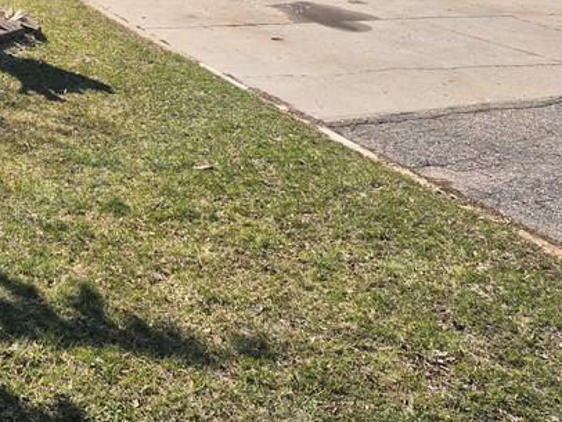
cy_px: -47
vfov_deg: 23.6
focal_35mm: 58
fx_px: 942
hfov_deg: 30.9
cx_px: 3
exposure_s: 1/1860
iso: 25
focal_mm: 5.4
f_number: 1.8
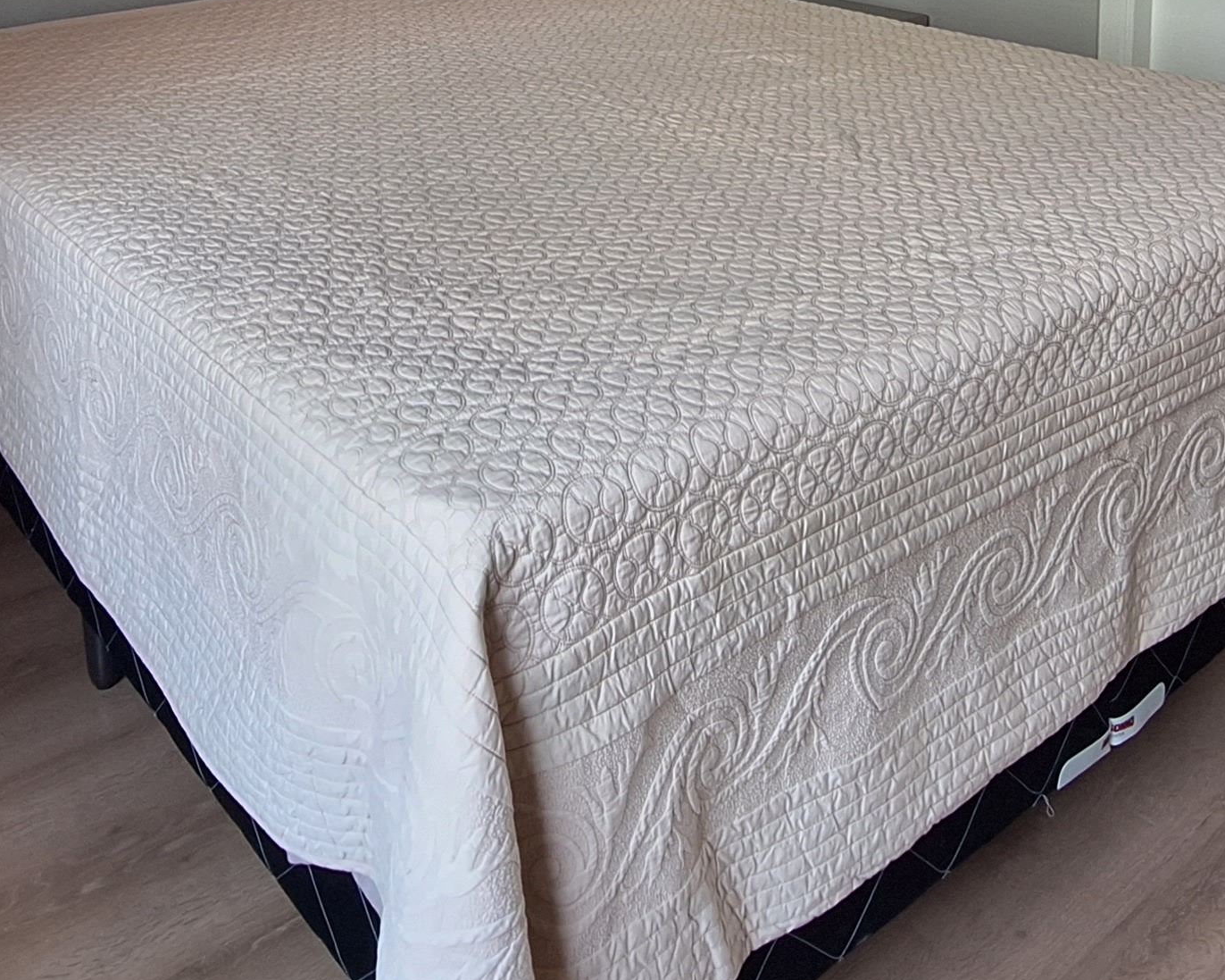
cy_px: -13
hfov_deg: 49.1
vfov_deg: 35.9
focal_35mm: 37
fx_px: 1341
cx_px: 641
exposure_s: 1/40
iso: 50
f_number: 2.2
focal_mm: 1.74
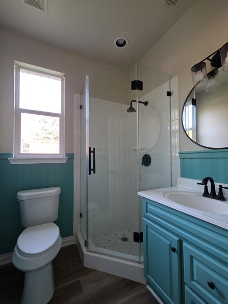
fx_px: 123
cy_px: 158
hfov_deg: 85.7
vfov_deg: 102.0
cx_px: 112
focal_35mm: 14
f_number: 1.9
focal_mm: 2.2
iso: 400
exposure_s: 1/60
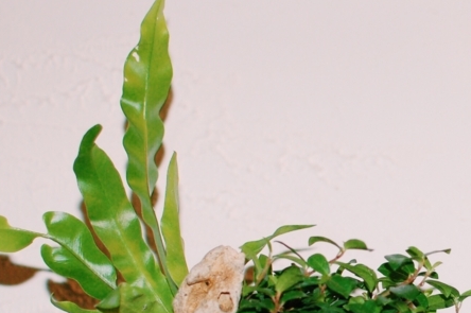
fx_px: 1583
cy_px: 306
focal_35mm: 121
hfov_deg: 16.6
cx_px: 470
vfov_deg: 11.2
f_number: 2.8
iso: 400
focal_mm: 35
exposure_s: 1/60
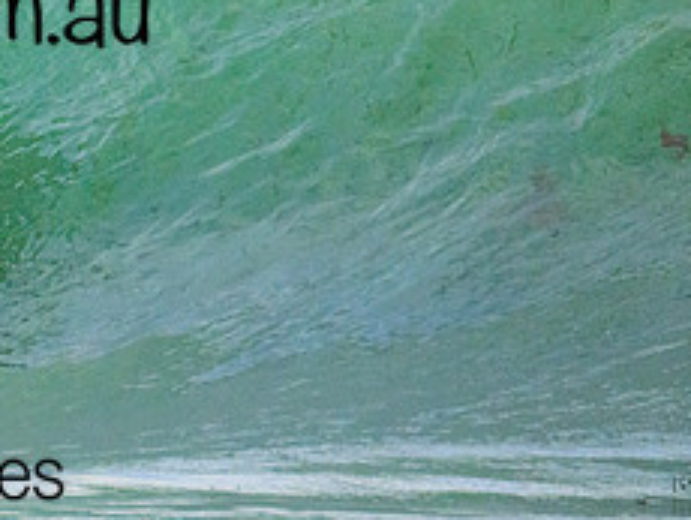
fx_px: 53054
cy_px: 59
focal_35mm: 2655
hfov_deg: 0.7
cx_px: -156
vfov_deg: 0.6
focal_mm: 800
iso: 3200
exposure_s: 1/2000
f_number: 13
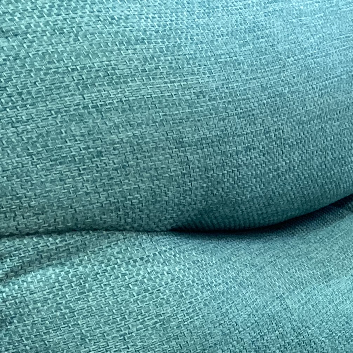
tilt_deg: -30.6
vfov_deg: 16.2
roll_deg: +3.2
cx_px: 404
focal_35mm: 99
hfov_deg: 16.9
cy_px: 511
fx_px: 1142
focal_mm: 3.99
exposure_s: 1/50
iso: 125
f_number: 1.8
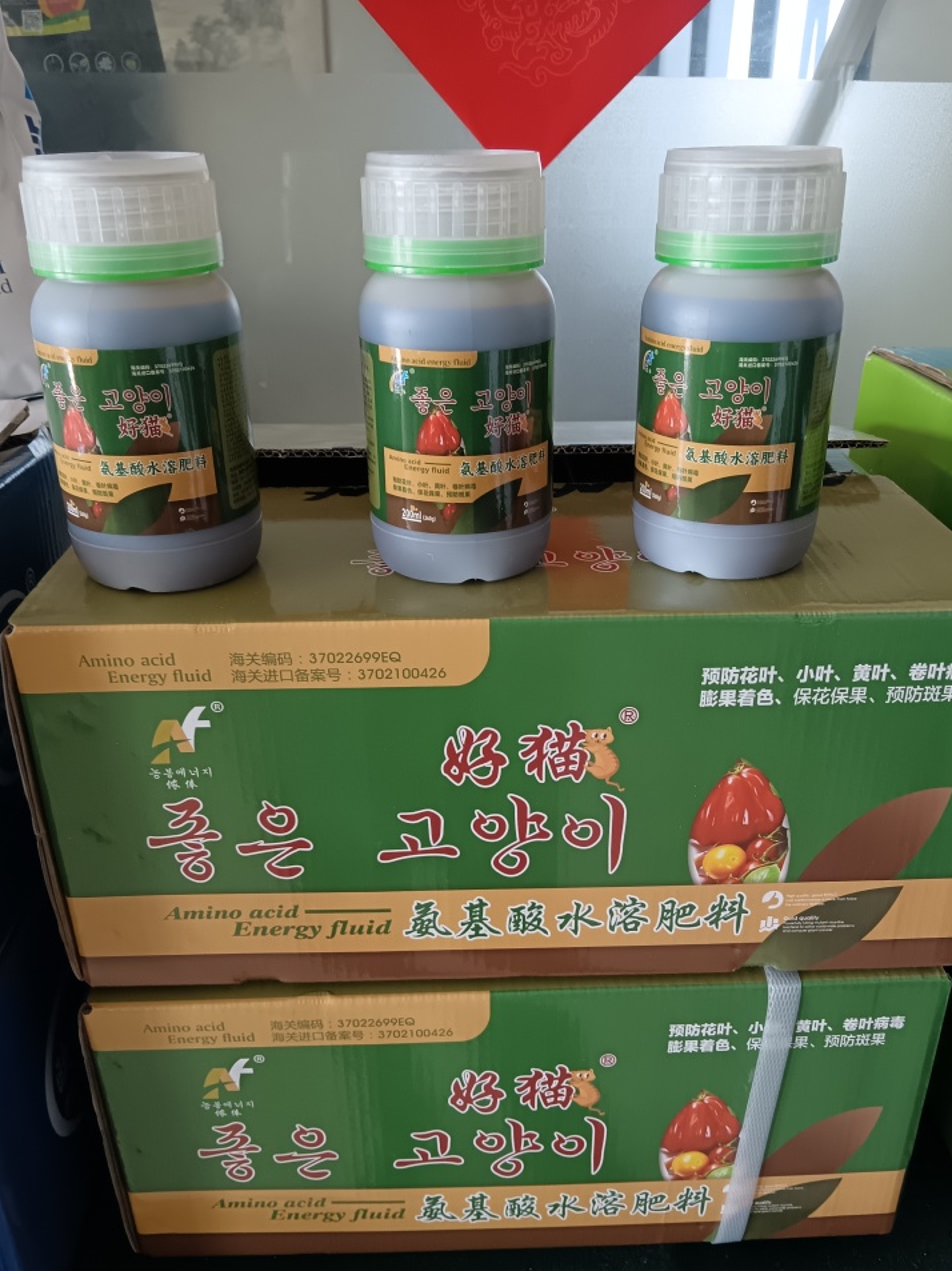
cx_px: 489
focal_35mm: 28
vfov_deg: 63.4
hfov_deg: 49.7
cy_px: 674
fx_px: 1027
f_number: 1.8
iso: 904
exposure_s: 1/33.3
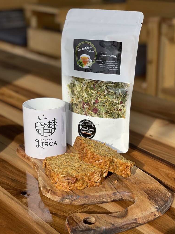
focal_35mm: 65
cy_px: 117
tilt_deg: -19.2
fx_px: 438
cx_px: 88
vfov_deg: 29.8
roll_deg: +1.1
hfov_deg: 22.6
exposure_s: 1/573
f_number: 2.2
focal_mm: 7.5
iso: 32
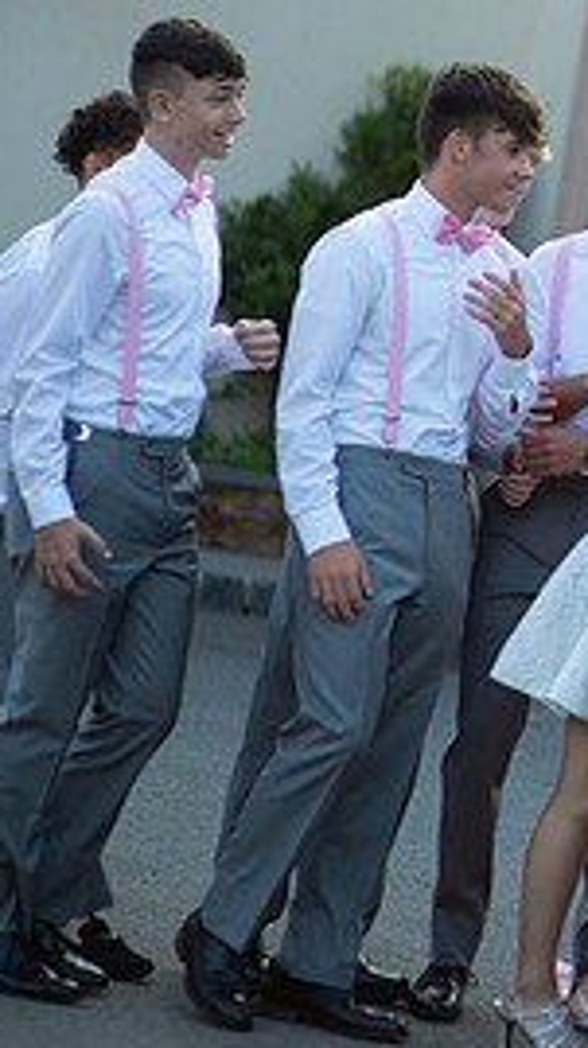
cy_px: 347
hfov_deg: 6.2
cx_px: 1040
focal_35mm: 192
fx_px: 5330
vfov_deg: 11.2
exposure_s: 1/1000
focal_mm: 85
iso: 250
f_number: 2
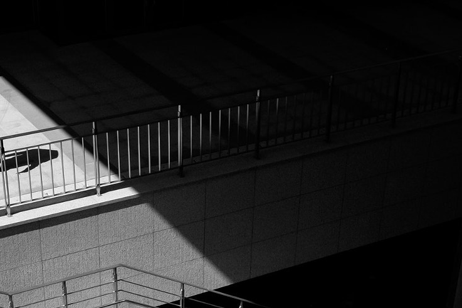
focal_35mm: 76
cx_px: 217
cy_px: 300
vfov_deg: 17.6
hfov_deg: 26.7
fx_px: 975
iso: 800
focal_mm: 23
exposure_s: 1/2700
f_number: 8
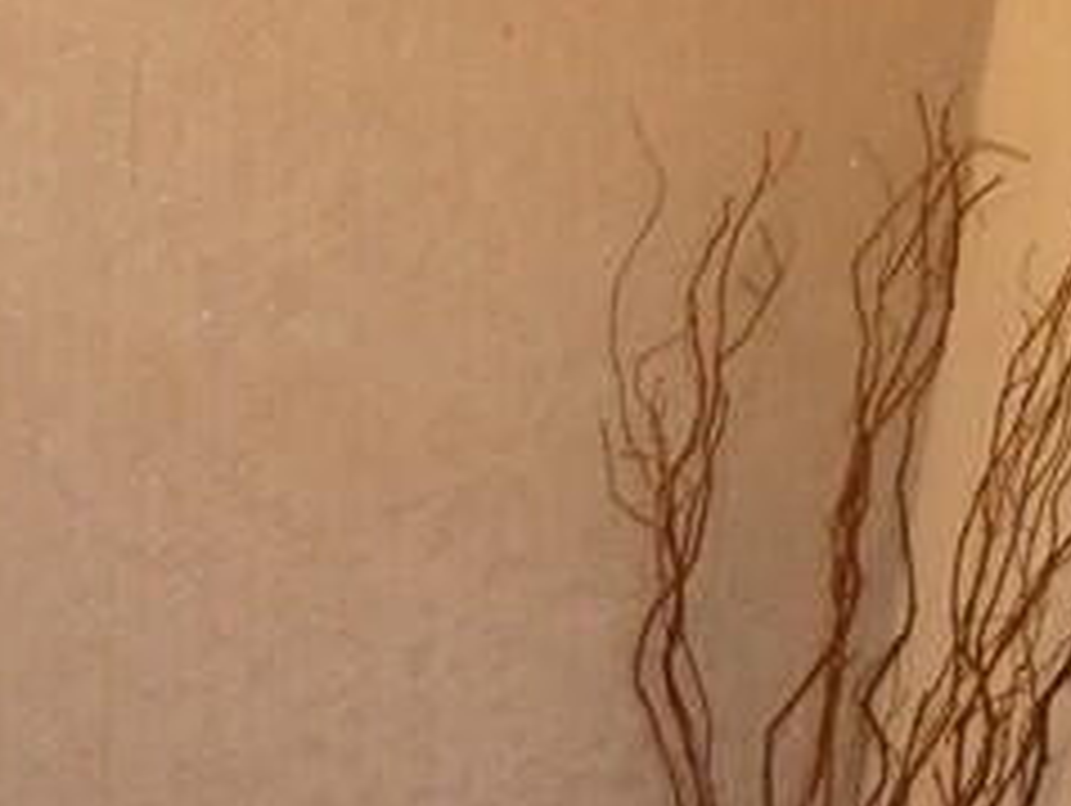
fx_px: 2663
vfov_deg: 15.3
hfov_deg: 21.2
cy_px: 1355
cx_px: -194
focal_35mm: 86
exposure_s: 1/60
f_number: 2.8
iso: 320
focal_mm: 3.6
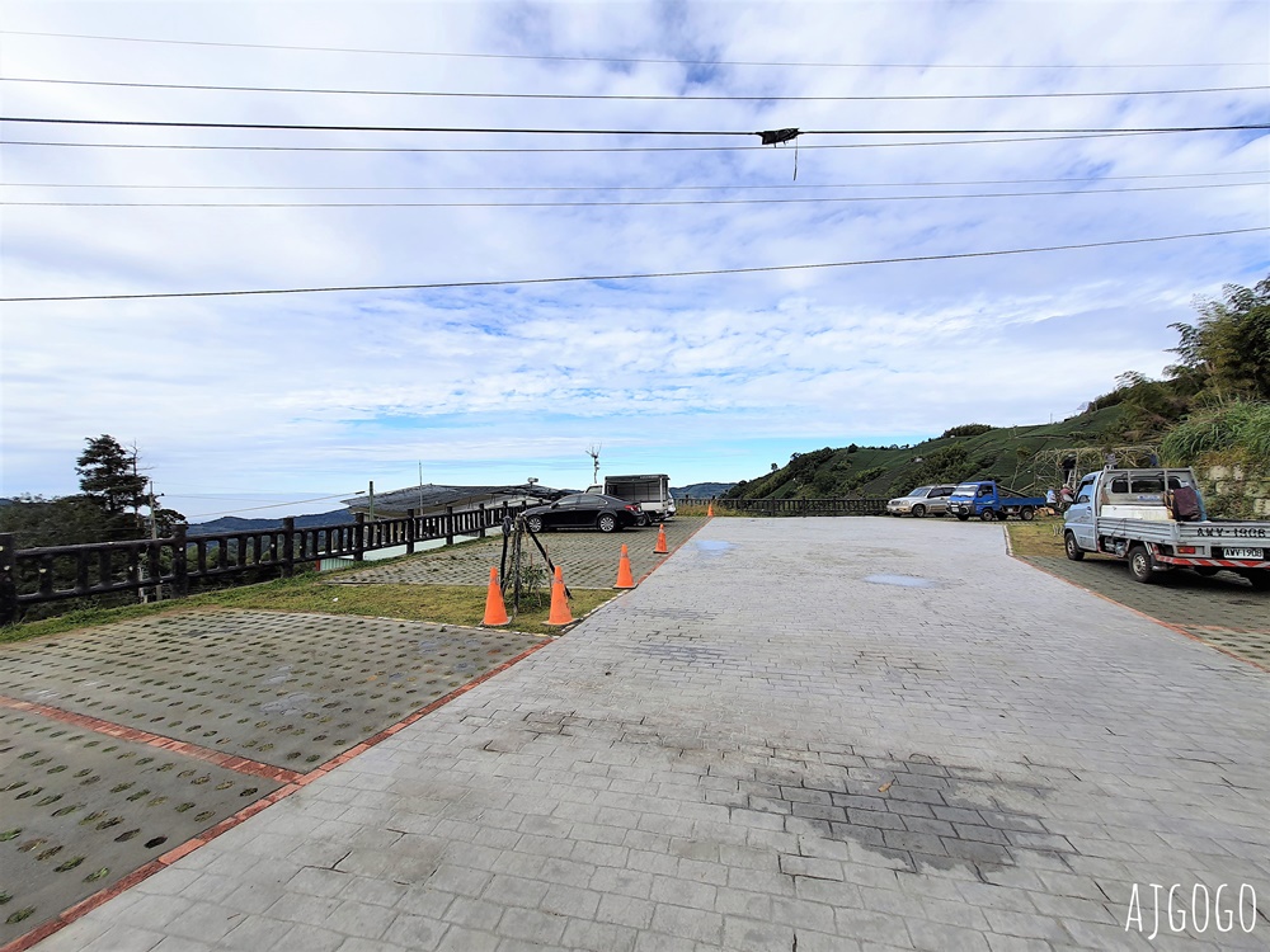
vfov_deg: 89.9
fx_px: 477
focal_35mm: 13
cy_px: 476
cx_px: 635
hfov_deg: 106.2
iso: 50
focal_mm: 1.74
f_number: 2.2
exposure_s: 1/1380
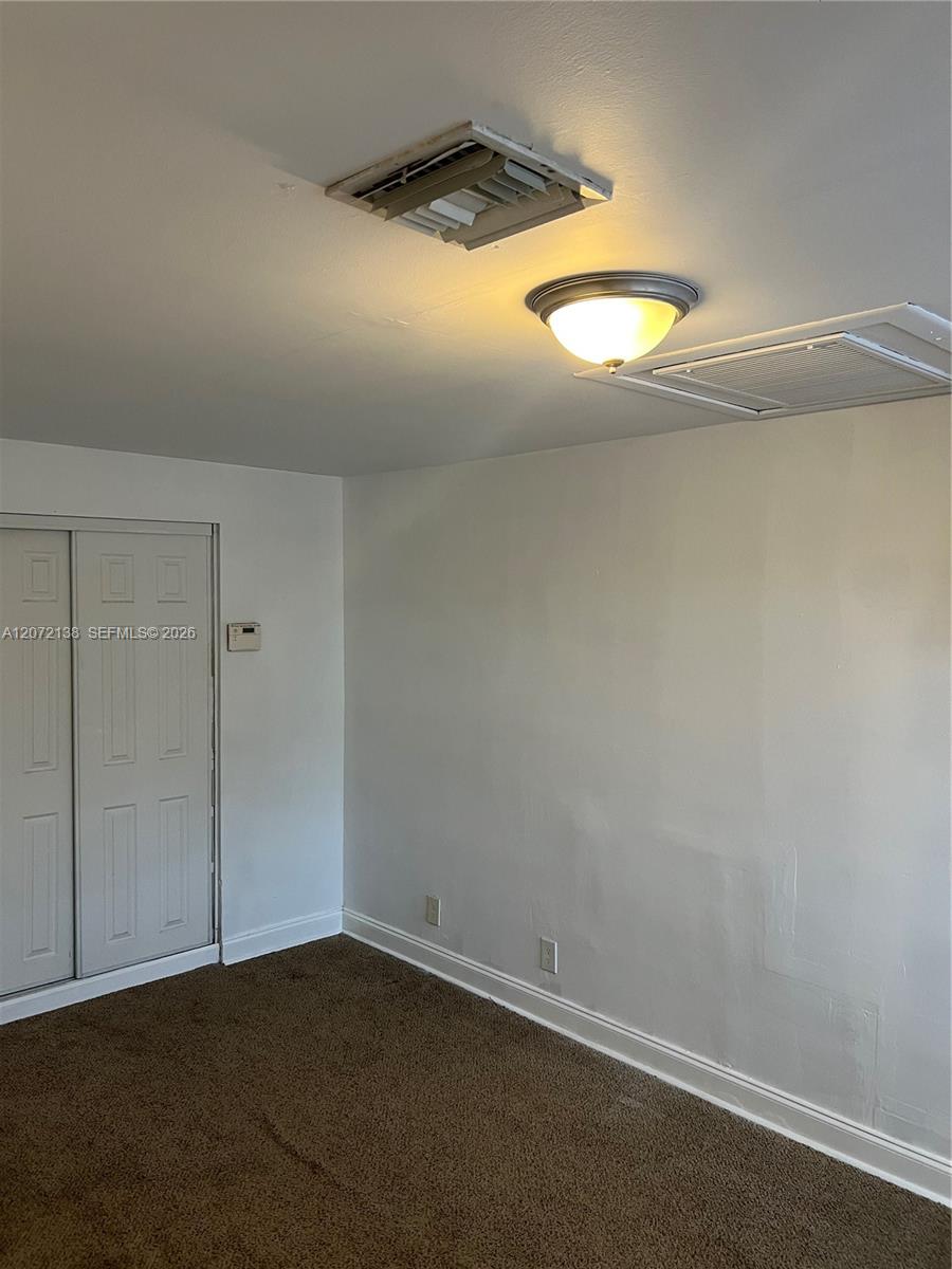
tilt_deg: -2.4
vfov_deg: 67.3
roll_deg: -0.1
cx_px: 476
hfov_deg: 53.1
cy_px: 634
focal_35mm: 26
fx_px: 953
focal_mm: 5.7
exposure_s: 1/60
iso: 200
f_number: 1.5
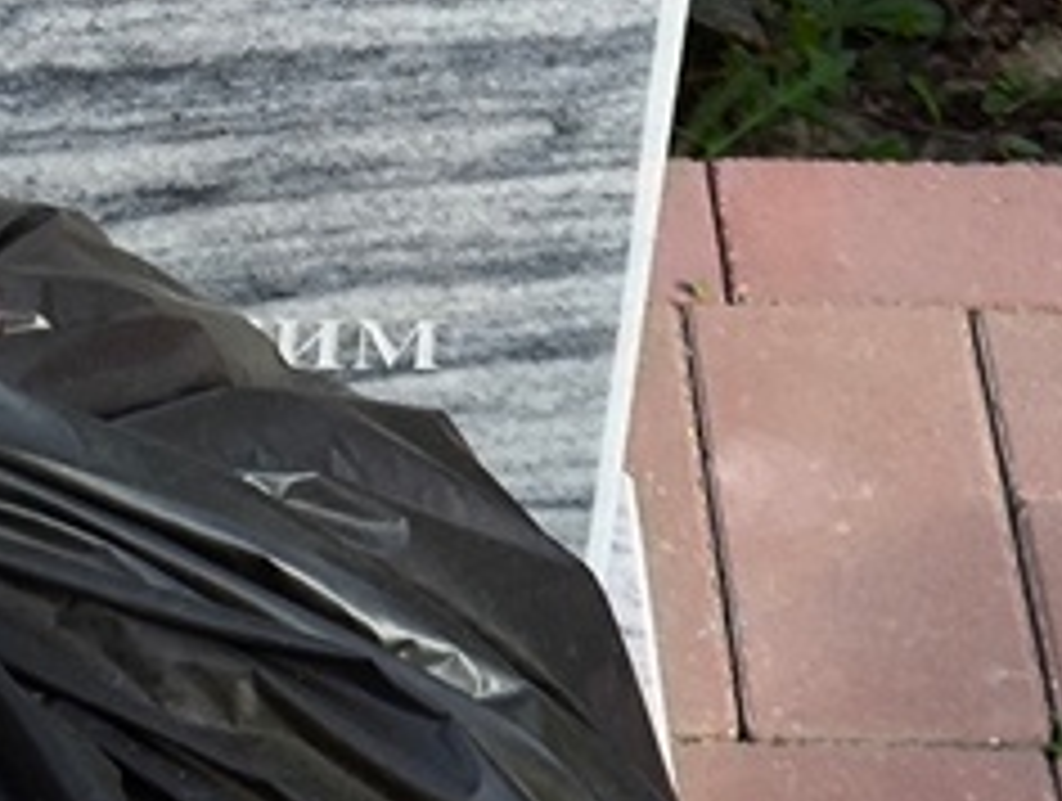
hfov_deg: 11.5
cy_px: -472
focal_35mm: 169
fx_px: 5195
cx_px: -182
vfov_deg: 8.6
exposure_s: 1/532
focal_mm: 4.71
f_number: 1.7
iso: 50
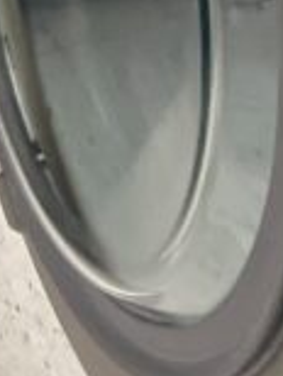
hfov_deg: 9.9
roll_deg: -2.1
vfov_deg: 13.3
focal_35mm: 135
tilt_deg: -39.5
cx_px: -359
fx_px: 1468
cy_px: -283
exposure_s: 1/60
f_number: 1.8
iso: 320
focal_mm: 4.25
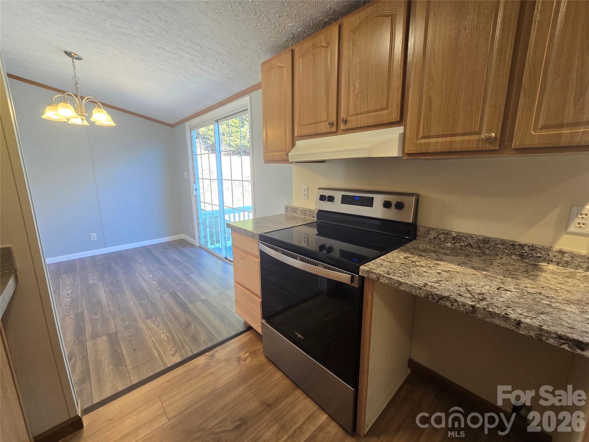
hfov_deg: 106.2
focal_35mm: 13
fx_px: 221
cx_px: 294
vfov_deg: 89.9
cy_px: 221
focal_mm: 2.2
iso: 100
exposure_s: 1/60
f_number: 2.2
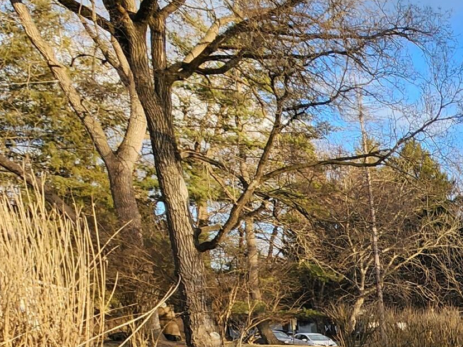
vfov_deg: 27.0
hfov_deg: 23.1
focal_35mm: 47
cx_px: 814
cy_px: 425
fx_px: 628
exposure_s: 1/306
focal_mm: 2.2
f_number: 2.2
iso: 50
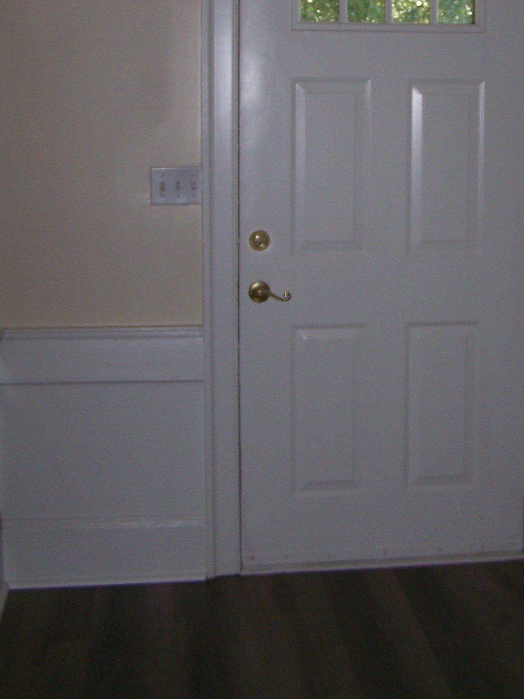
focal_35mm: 62
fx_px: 1252
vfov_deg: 30.5
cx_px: 417
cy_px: 150
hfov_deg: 23.3
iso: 80
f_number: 2.8
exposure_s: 1/60
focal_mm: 6.3
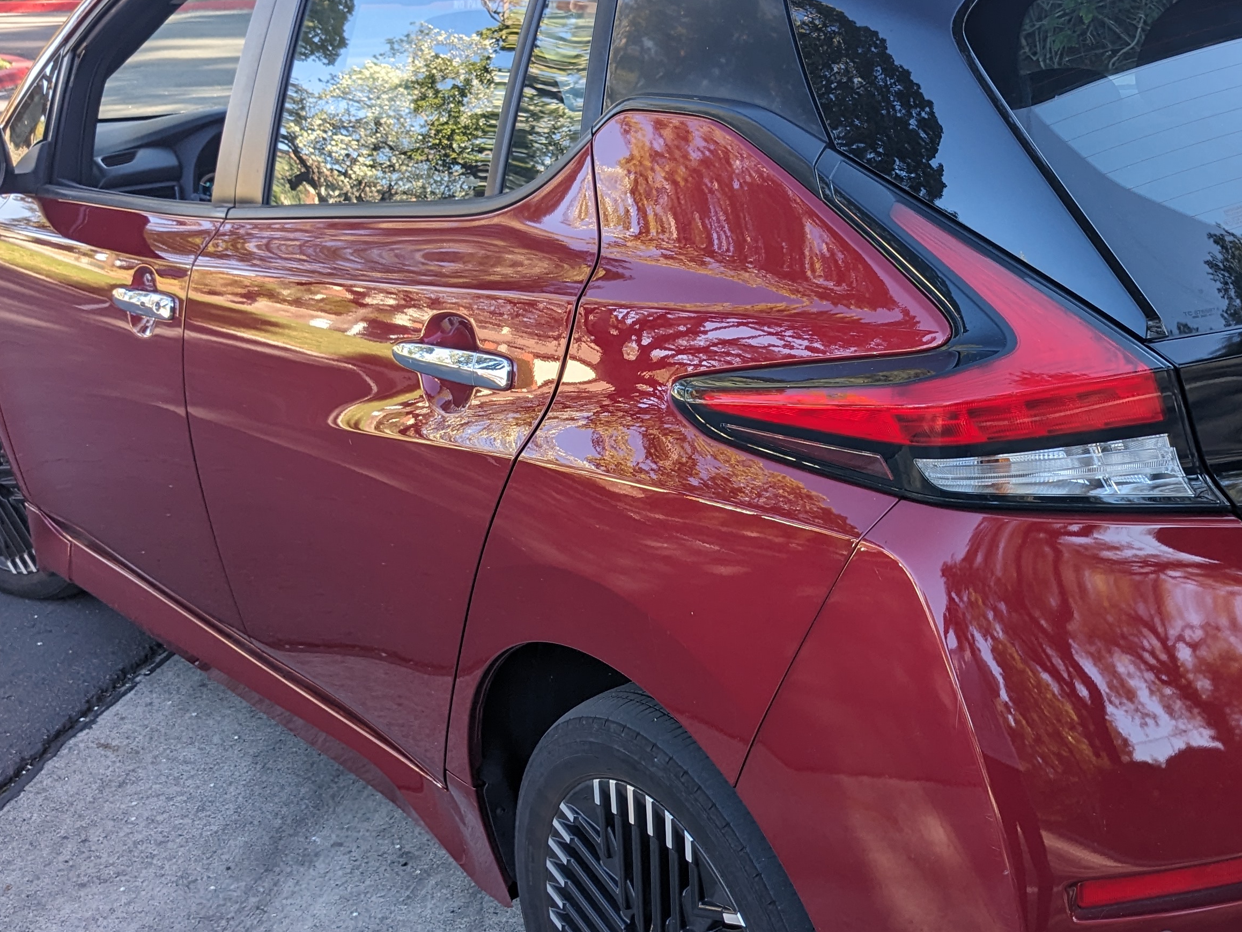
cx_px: 907
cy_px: 526
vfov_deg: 30.8
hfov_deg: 39.5
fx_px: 1686
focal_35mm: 47
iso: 46
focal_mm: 4.38
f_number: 1.73
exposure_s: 1/219
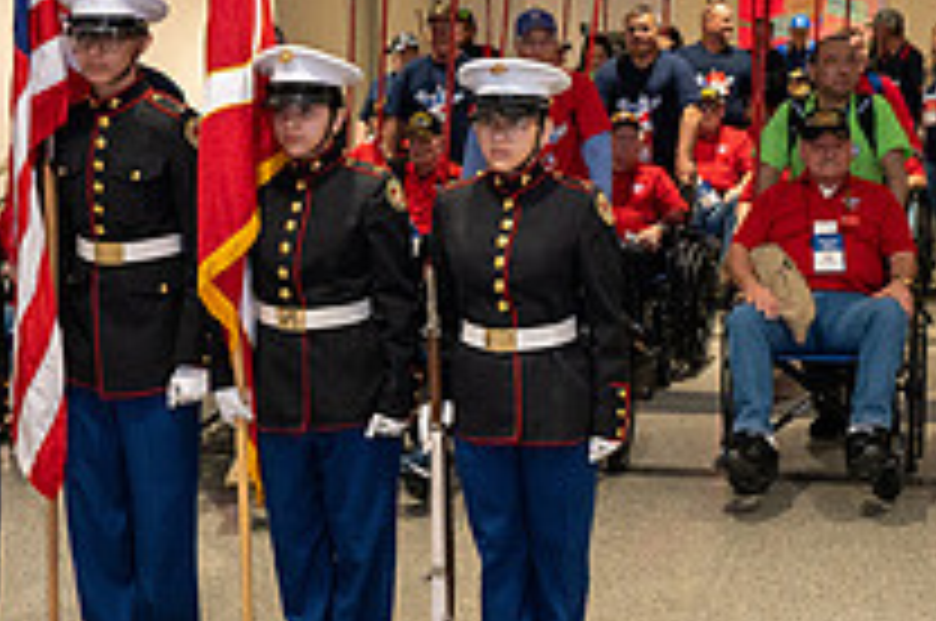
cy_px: 248
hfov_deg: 30.1
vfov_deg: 20.2
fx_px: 1739
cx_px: 531
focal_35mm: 67
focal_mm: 24
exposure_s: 1/160
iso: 4500
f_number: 5
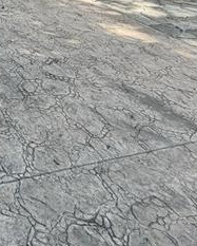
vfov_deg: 29.3
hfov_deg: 25.5
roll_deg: -0.4
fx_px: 327
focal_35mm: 45
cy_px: -103
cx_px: -96
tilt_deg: -2.2
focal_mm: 2.22
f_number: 2.2
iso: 64
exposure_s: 1/214
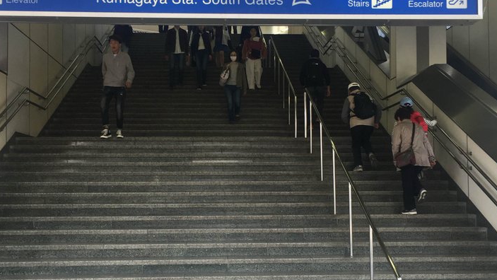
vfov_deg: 26.0
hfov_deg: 44.6
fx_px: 606
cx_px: 235
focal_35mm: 46
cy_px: 165
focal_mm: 4.15
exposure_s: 1/120
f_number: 2.2
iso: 40
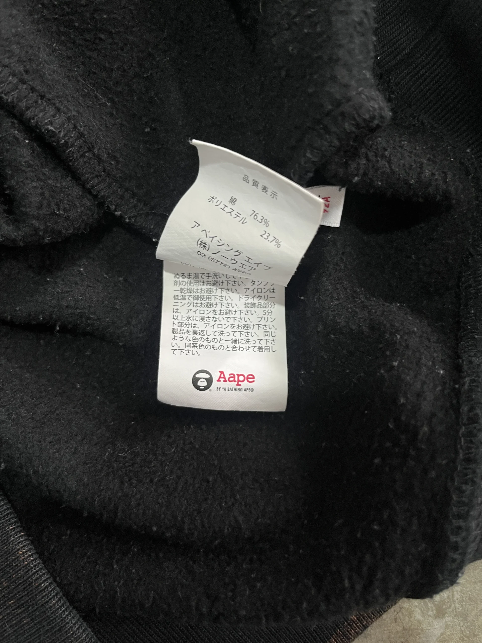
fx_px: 483
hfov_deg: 53.1
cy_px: 322
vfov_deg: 67.3
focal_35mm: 26
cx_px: 241
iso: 125
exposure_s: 1/50
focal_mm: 5.1
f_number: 1.6
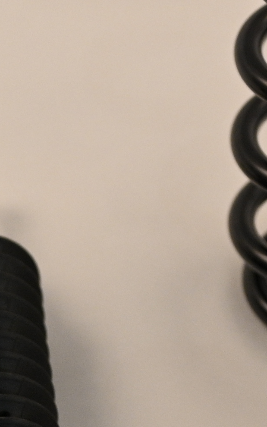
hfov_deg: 4.2
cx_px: -130
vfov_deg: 6.7
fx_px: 3620
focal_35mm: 311
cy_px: 647
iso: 800
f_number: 2.8
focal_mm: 50
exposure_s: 1/125
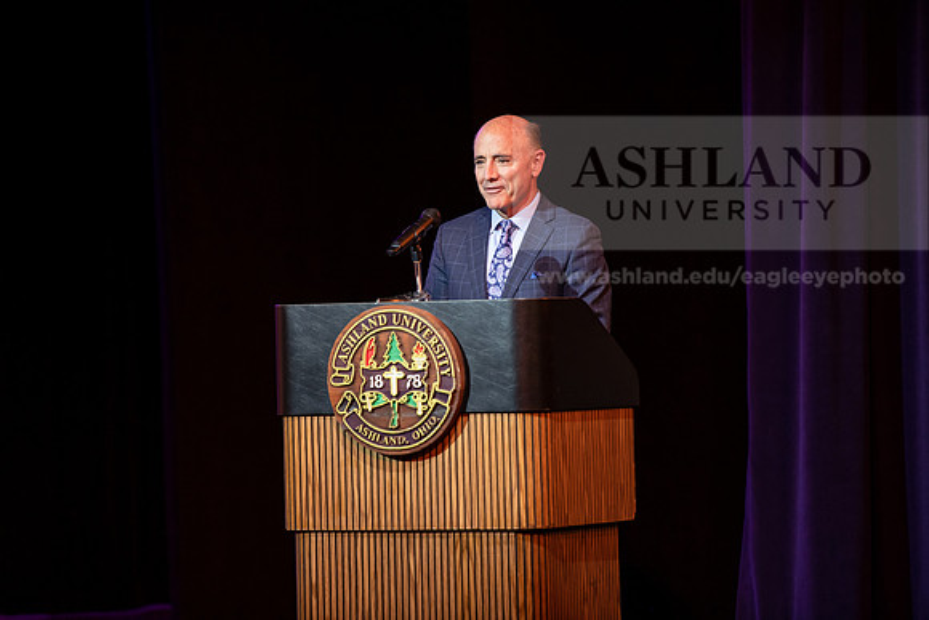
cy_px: 310
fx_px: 5162
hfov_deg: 10.3
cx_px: 464
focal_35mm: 200
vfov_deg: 6.9
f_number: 2.8
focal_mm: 200
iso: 1250
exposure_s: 1/200
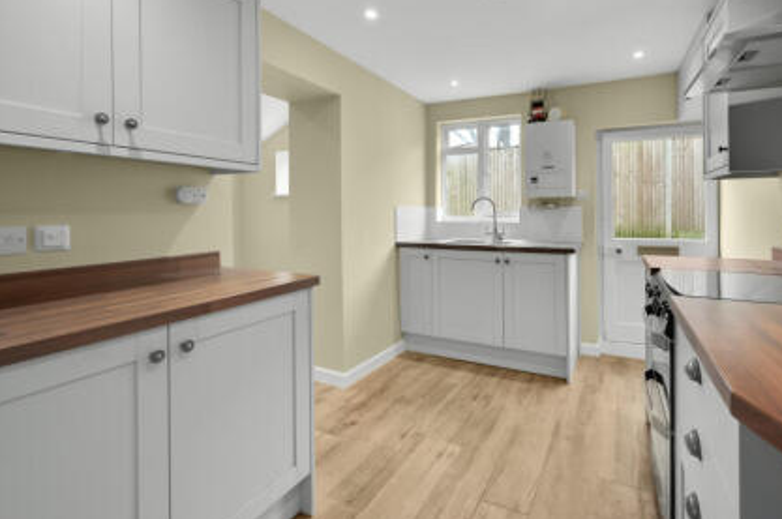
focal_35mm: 16
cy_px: 228
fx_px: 347
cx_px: 443
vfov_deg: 73.3
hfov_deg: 96.2
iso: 400
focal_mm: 14
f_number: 10
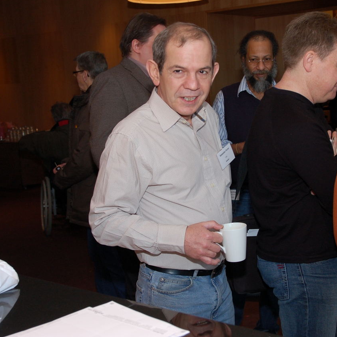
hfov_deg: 29.5
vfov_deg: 29.6
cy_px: 168
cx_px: 201
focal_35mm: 58
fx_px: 639
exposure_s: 1/60
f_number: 4
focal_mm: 30
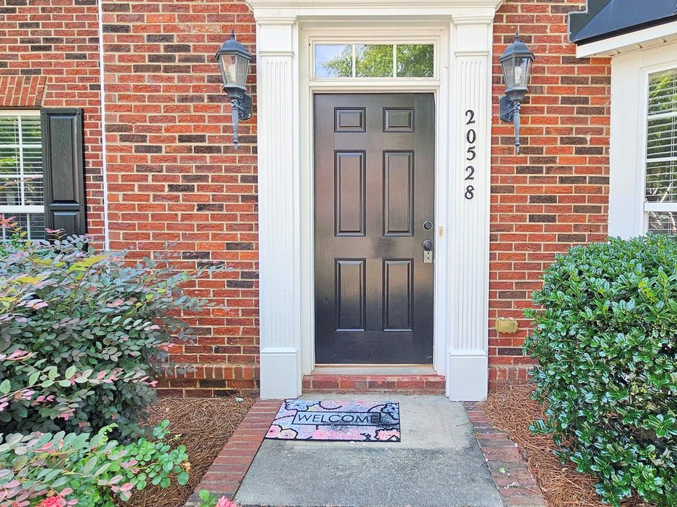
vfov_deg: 74.5
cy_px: 276
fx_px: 332
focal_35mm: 17
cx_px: 369
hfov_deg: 90.8
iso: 50
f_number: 2.2
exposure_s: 1/166
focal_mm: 2.2
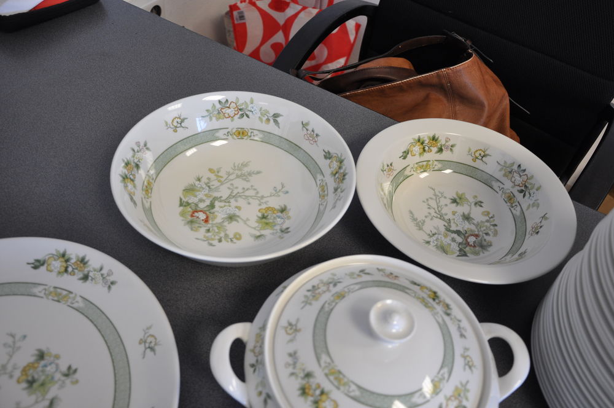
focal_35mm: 32
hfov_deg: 59.6
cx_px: 307
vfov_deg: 41.6
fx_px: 537
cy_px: 204
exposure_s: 1/60
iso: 500
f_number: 4
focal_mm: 21
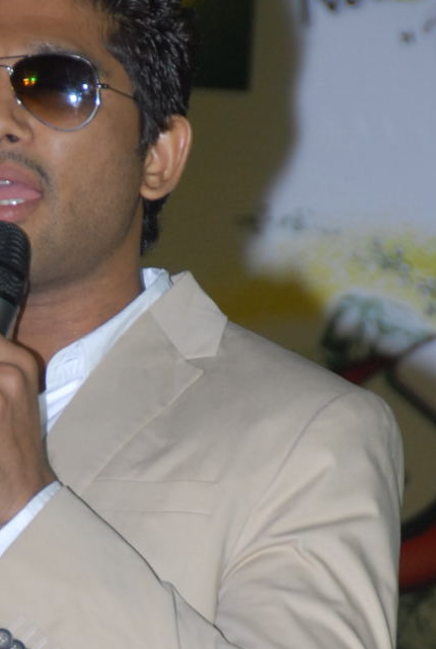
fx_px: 8809
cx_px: 43
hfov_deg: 2.8
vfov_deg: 4.2
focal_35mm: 487
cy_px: 613
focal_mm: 130
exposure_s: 1/125
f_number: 5.6
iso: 400
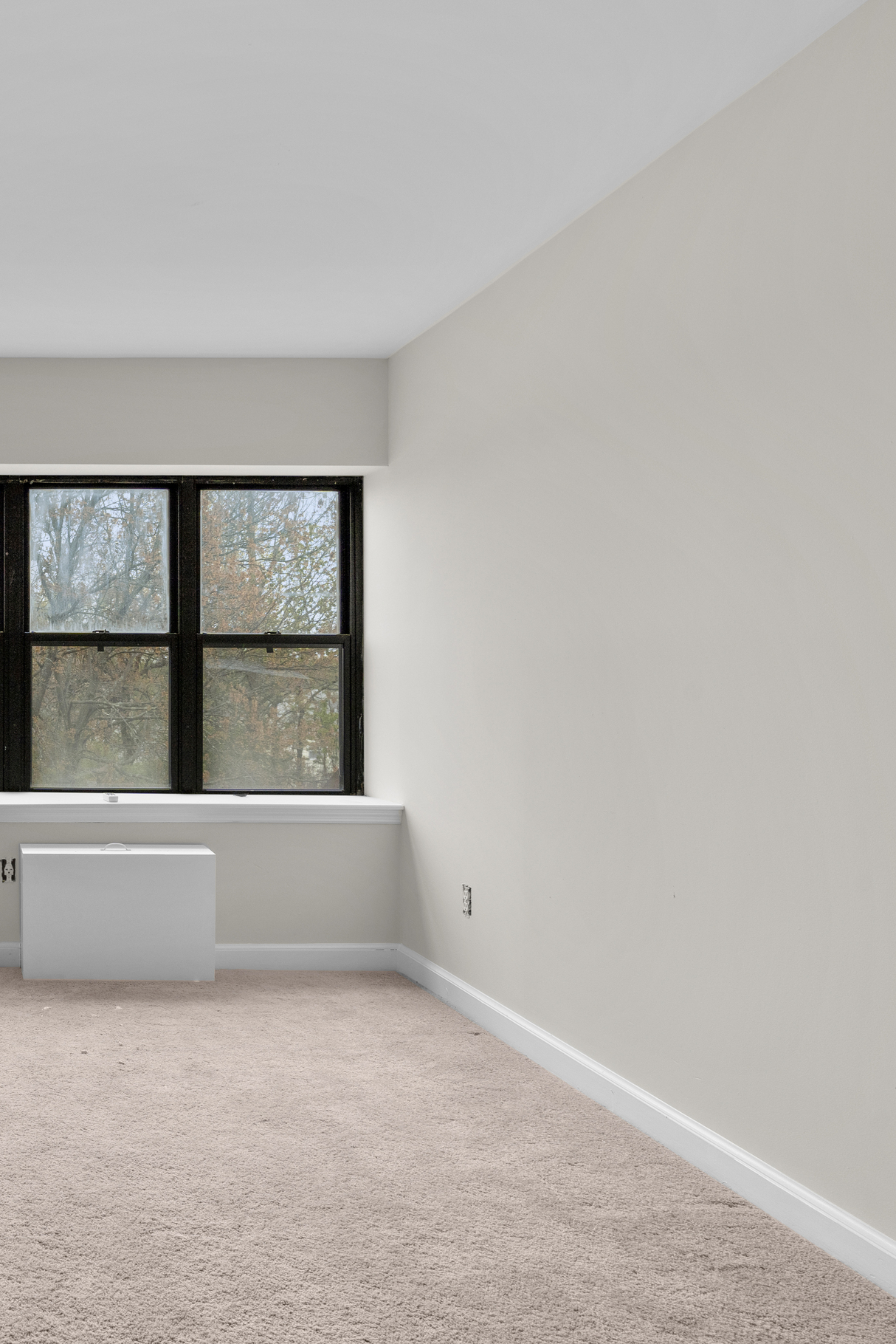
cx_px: -53
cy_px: 672
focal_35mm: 27
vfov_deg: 67.4
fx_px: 1008
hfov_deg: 40.3
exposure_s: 1/3
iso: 250
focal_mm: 16
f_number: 9
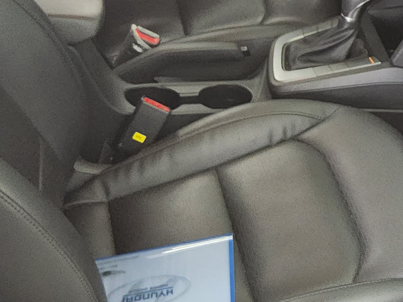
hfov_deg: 21.9
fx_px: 990
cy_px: 68
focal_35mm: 85
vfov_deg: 17.3
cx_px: 428
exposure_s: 1/120
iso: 320
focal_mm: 3.08
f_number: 2
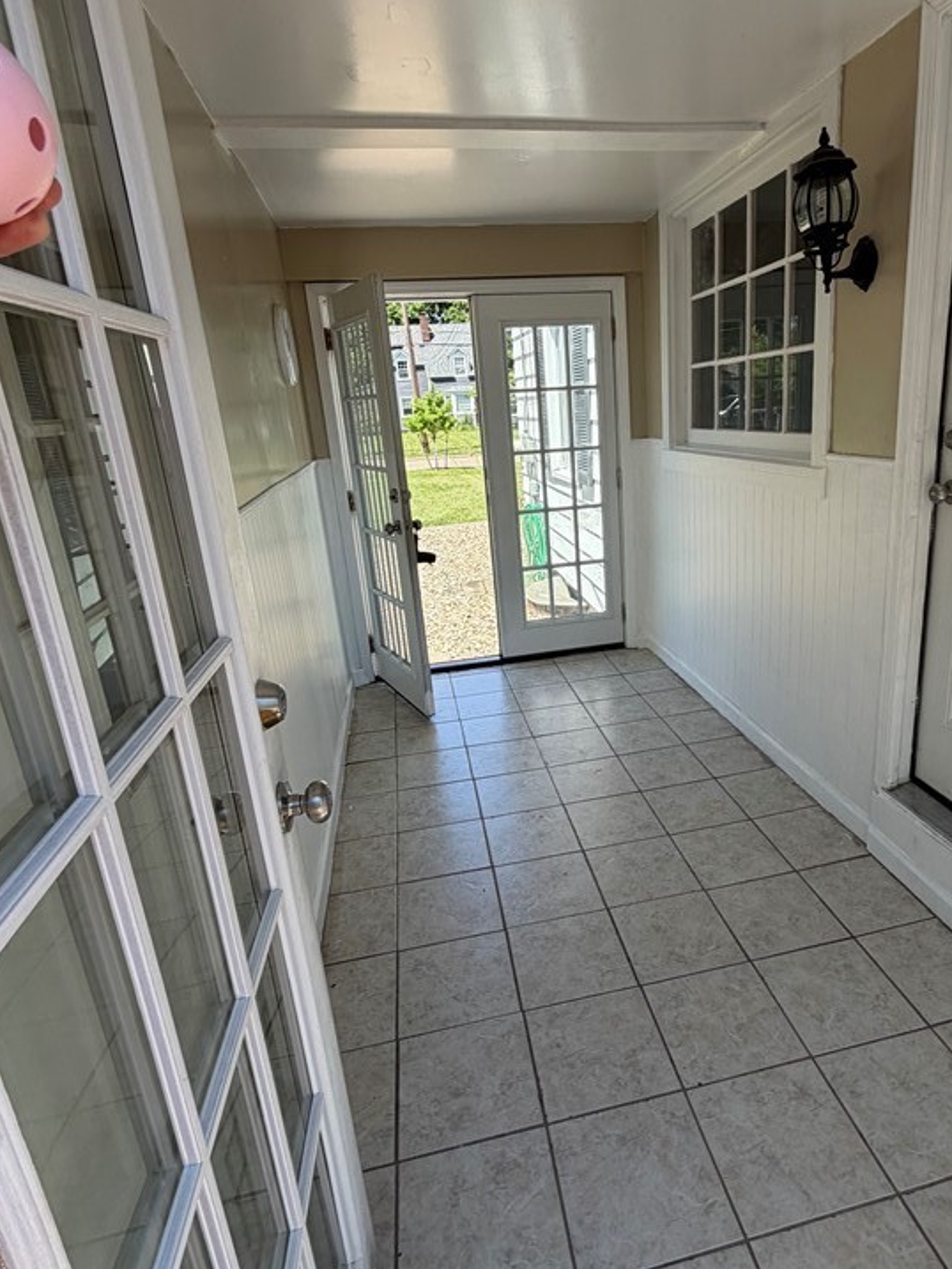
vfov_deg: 81.7
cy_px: 619
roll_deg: +4.1
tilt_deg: -16.4
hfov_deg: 65.4
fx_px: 733
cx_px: 572
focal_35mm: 20
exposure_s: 1/413
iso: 50
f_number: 2.2
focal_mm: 2.22
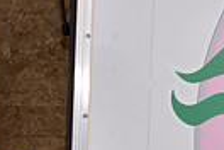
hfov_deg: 7.1
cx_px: -68
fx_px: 1779
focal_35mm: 286
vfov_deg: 4.7
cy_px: 284
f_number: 13
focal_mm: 65
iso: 400
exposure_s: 1/200
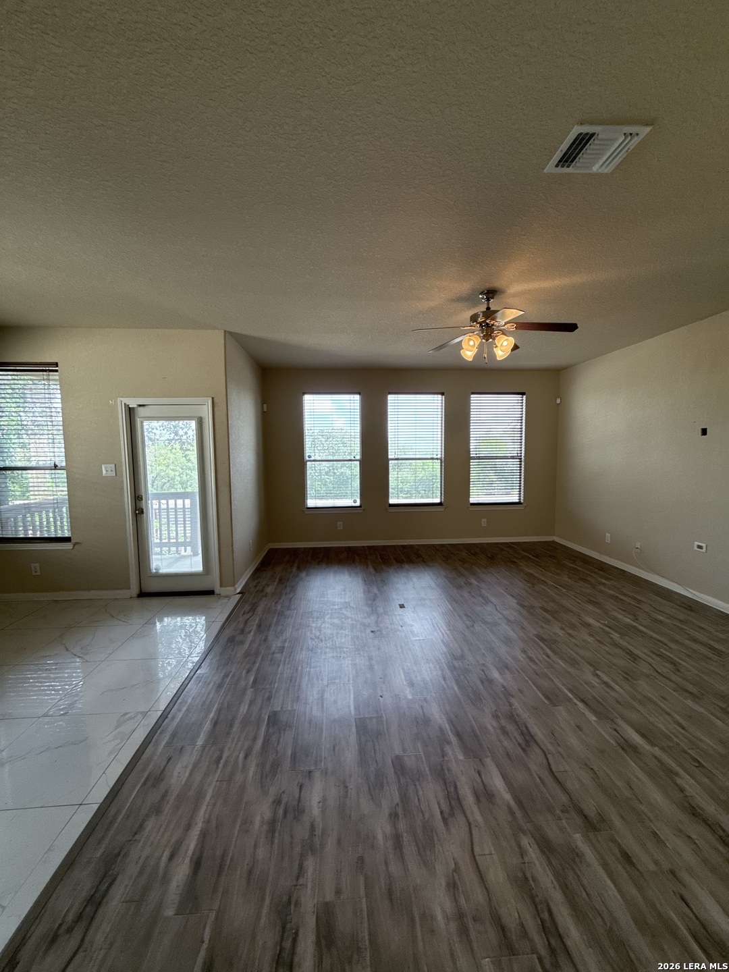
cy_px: 486
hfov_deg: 85.7
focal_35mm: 14
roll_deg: -0.1
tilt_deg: -4.6
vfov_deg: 102.1
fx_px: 393
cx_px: 364
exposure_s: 1/120
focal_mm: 2.22
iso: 125
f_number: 2.2
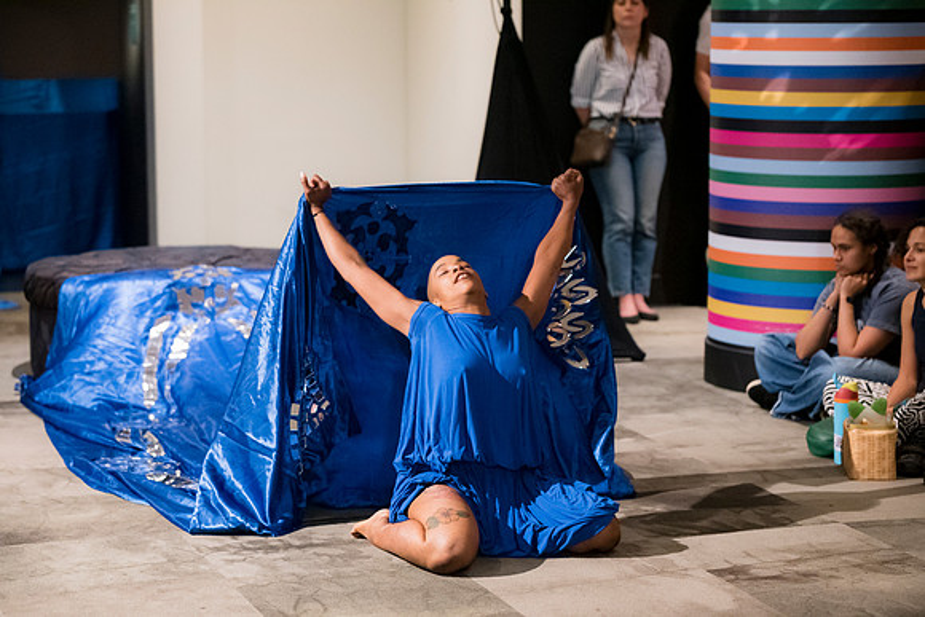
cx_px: 462
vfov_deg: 14.9
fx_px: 2364
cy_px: 308
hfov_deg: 22.1
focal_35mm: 92
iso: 6400
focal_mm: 92
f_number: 2.8
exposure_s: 1/125
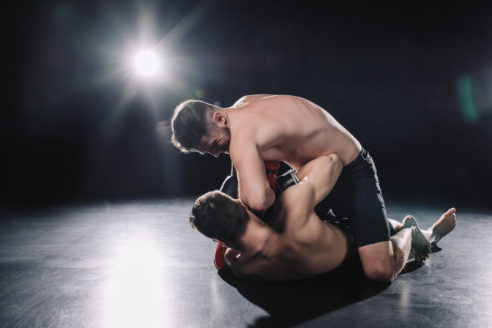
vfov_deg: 33.3
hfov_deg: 48.3
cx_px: 278
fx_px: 547
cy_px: 141
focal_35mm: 40
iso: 125
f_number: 5.6
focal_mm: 35
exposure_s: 1/200
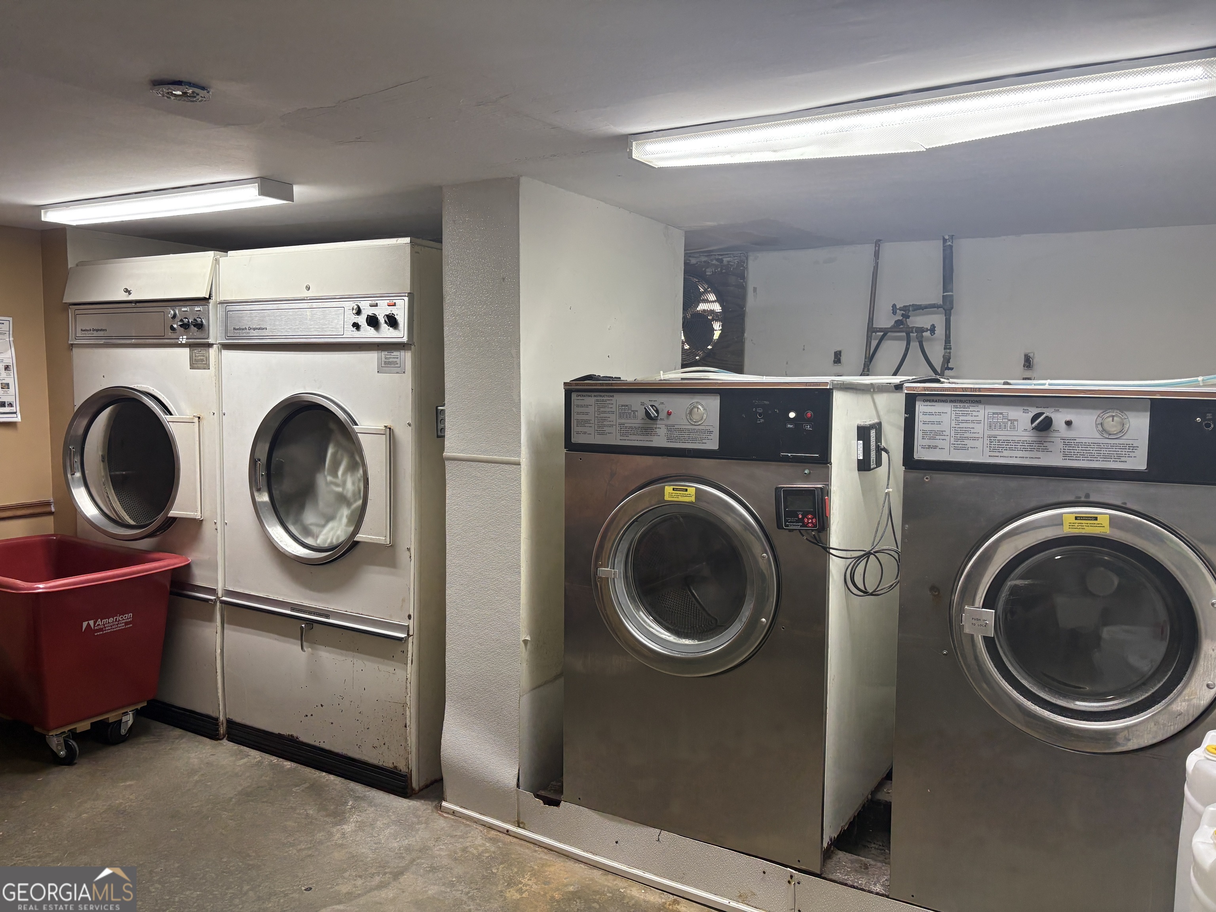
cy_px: 456
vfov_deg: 53.1
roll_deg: -0.8
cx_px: 608
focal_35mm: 26
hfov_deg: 67.3
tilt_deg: -5.0
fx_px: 913
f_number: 1.6
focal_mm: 5.96
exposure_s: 1/60
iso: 125
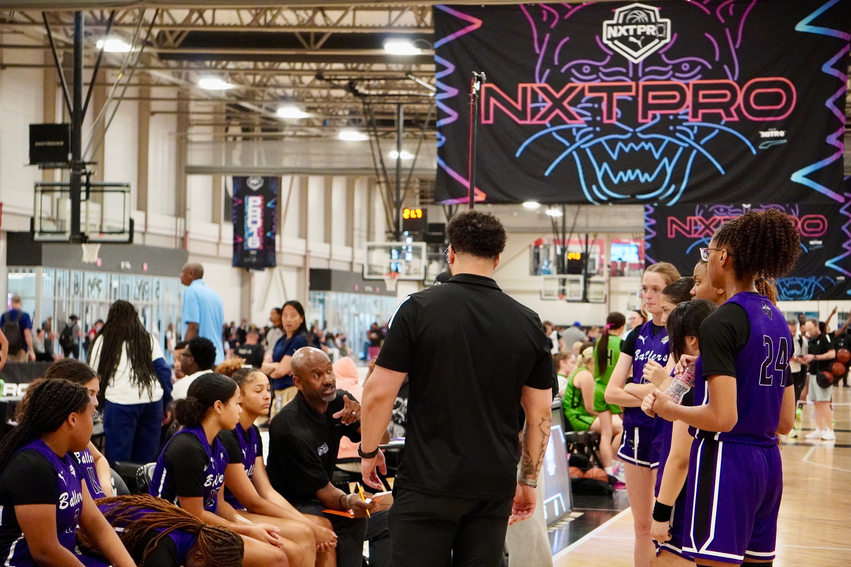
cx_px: 426
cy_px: 284
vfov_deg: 16.6
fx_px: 1950
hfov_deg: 24.6
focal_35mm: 82
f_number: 4.5
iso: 6400
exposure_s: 1/200
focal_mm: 55
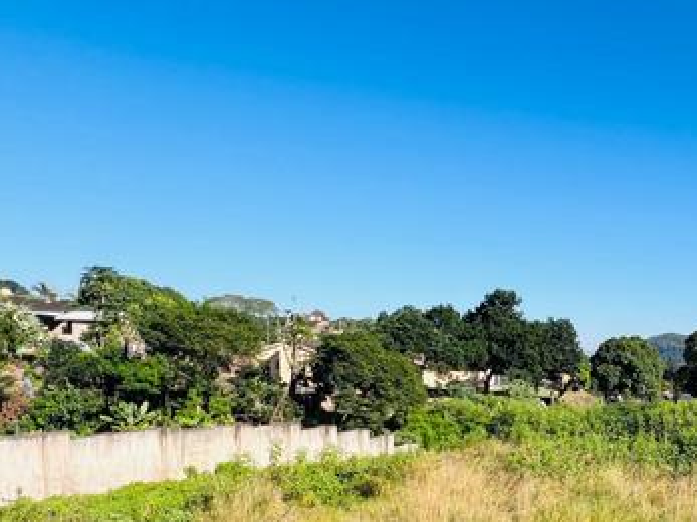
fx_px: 604
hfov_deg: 54.2
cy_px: 422
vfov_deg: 44.4
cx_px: 595
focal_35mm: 30
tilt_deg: -5.8
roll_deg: -1.9
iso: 32
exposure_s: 1/1206
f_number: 1.8
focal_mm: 1.57
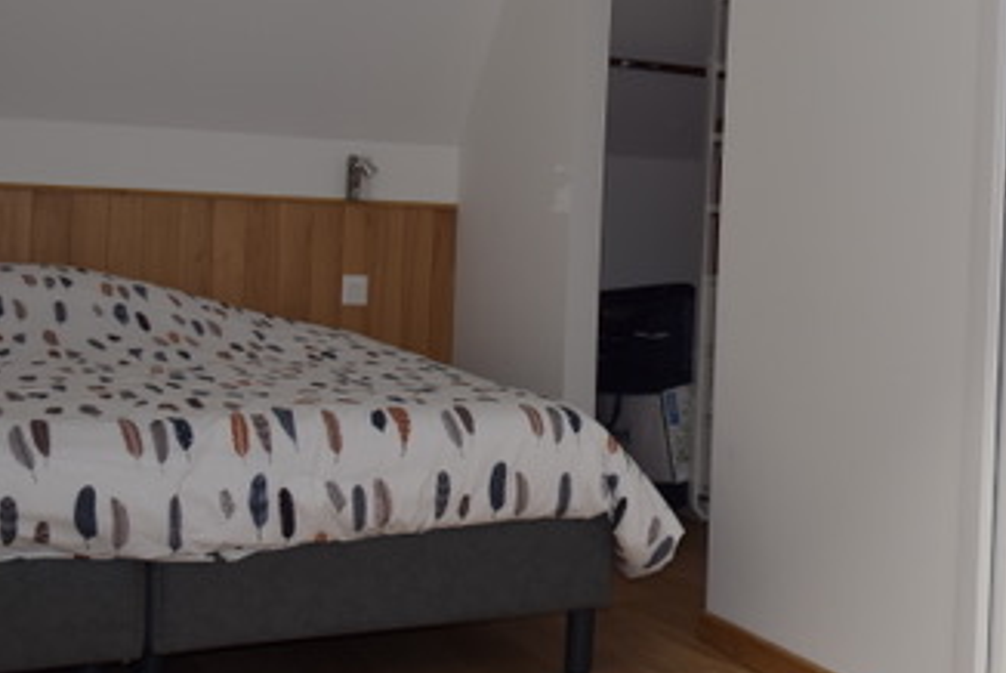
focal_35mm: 53
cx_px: 935
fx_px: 1482
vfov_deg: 25.4
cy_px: 230
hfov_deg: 35.0
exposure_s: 1/125
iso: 160
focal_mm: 18
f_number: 5.6
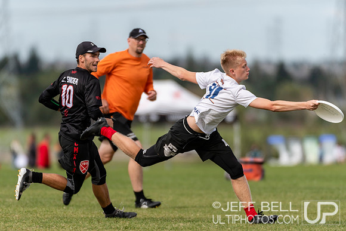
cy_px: 116
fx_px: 6754
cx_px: 143
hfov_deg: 2.9
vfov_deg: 2.0
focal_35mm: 703
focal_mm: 400
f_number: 4
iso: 100
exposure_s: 1/1000
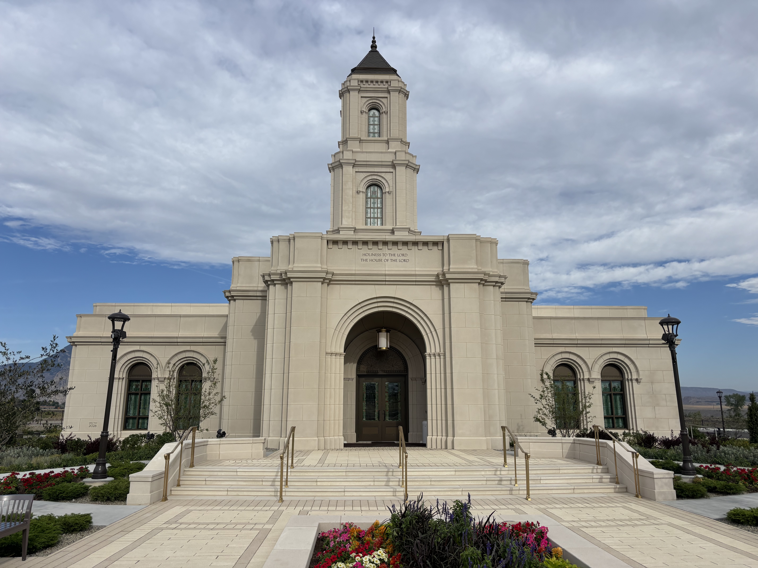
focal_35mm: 26
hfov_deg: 67.3
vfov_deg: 53.1
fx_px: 569
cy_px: 284
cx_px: 379
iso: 50
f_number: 1.6
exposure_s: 1/4630
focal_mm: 5.96
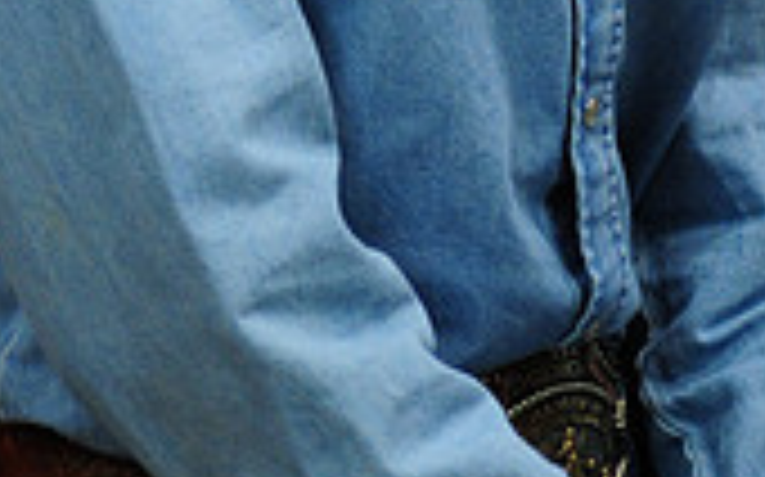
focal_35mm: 427
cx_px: 421
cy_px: -670
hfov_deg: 4.9
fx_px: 8897
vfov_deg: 3.0
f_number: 4
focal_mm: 82
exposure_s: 1/125
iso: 640
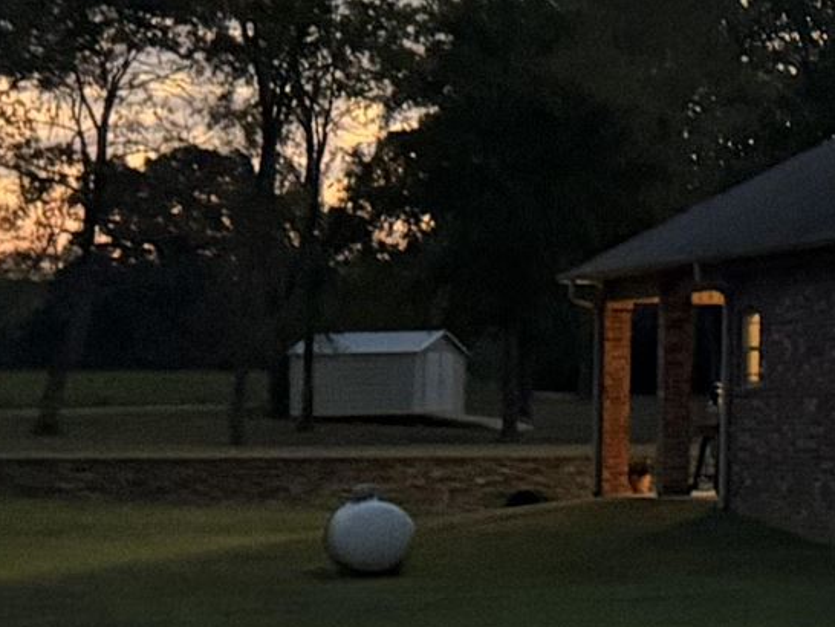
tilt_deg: +2.5
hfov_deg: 11.8
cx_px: 2014
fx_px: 3258
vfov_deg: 11.0
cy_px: 194
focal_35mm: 135
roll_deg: +0.7
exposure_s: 1/60
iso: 640
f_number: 1.78
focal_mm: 6.76
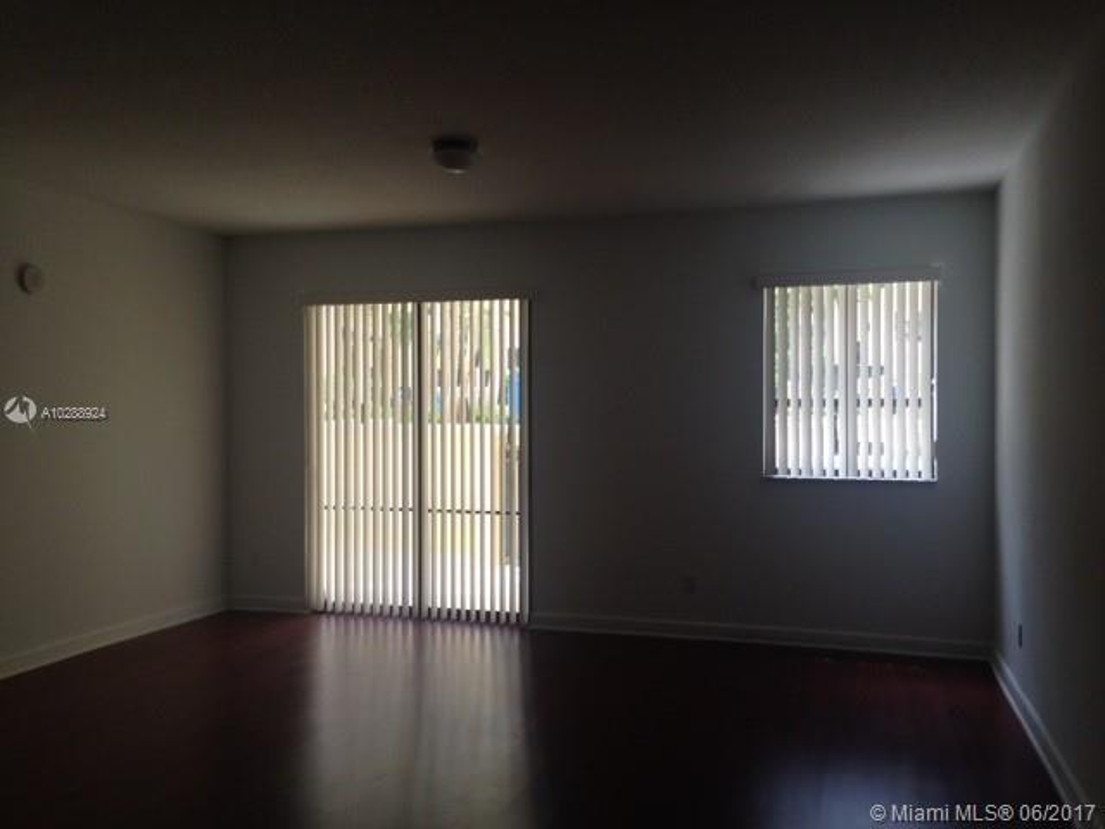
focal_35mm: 33
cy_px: 414
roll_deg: -0.6
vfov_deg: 42.9
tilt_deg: +1.2
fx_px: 1053
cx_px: 552
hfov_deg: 55.4
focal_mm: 4.12
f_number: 2.4
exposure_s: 1/120
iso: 80
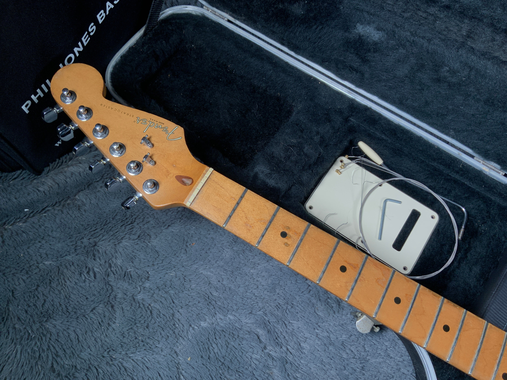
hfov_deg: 61.7
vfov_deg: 48.2
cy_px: 190
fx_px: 425
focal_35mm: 29
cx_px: 254
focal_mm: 3
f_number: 1.8
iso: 25
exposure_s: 1/104
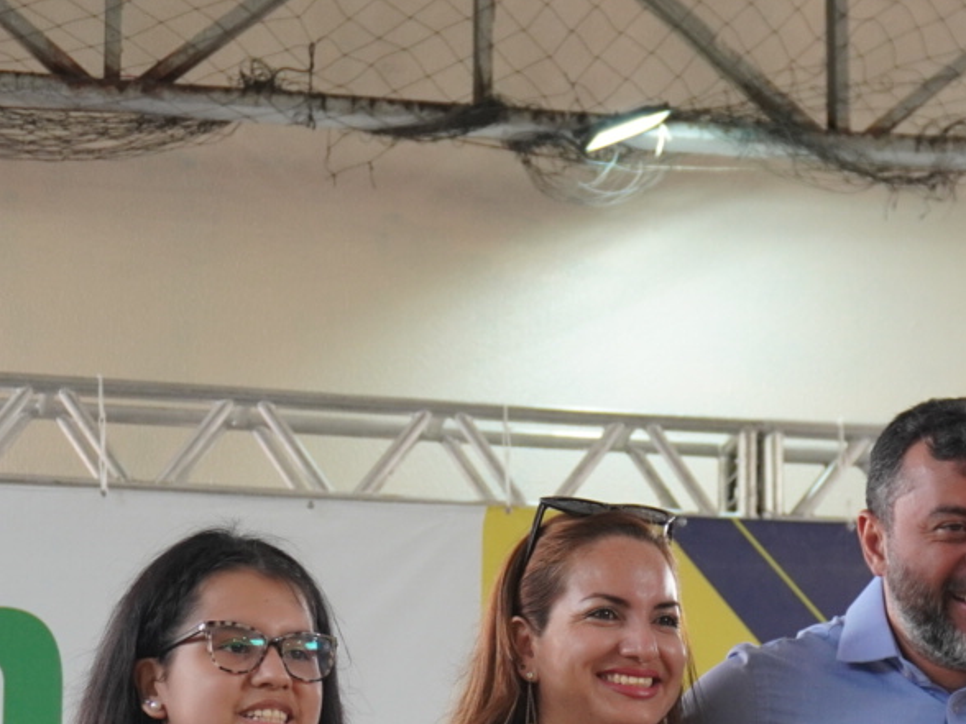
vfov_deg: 11.4
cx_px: 749
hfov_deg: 15.4
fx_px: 3544
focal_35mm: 127
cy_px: 862
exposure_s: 1/200
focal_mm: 32
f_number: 5
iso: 800
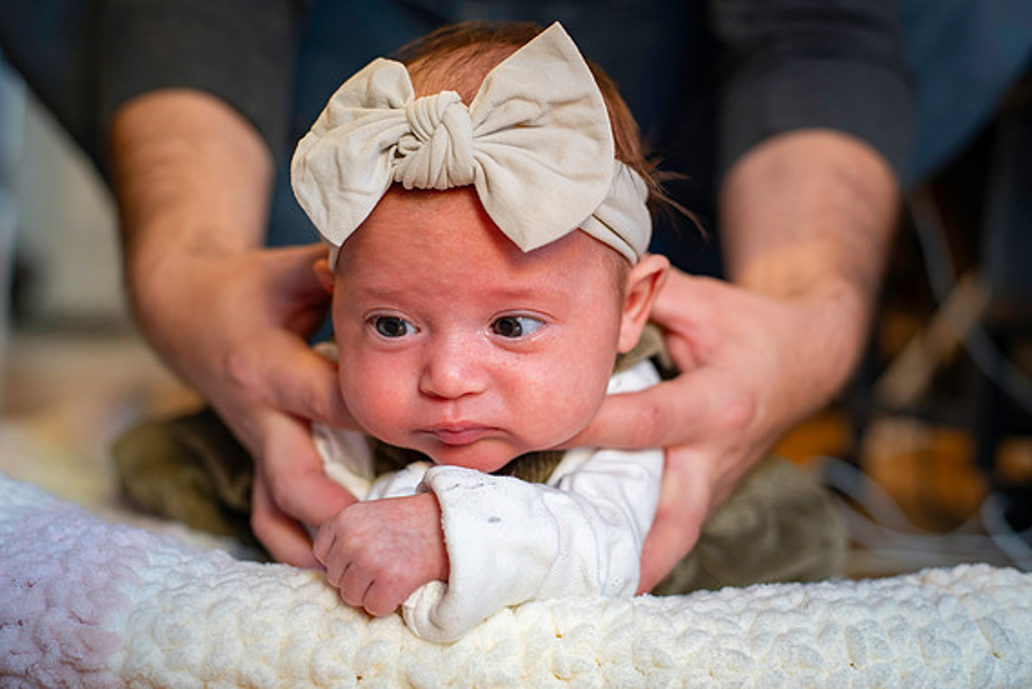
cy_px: 345
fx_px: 1462
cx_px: 511
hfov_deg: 38.9
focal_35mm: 51
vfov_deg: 26.5
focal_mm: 50
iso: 1000
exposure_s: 1/60
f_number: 3.2
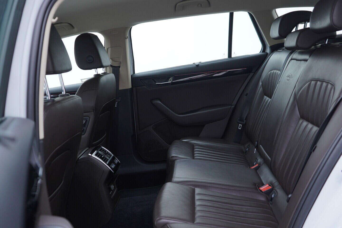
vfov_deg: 36.9
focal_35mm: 36
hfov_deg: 53.1
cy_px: 114
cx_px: 171
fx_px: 342
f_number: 2.8
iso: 125
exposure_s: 1/40
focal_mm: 24
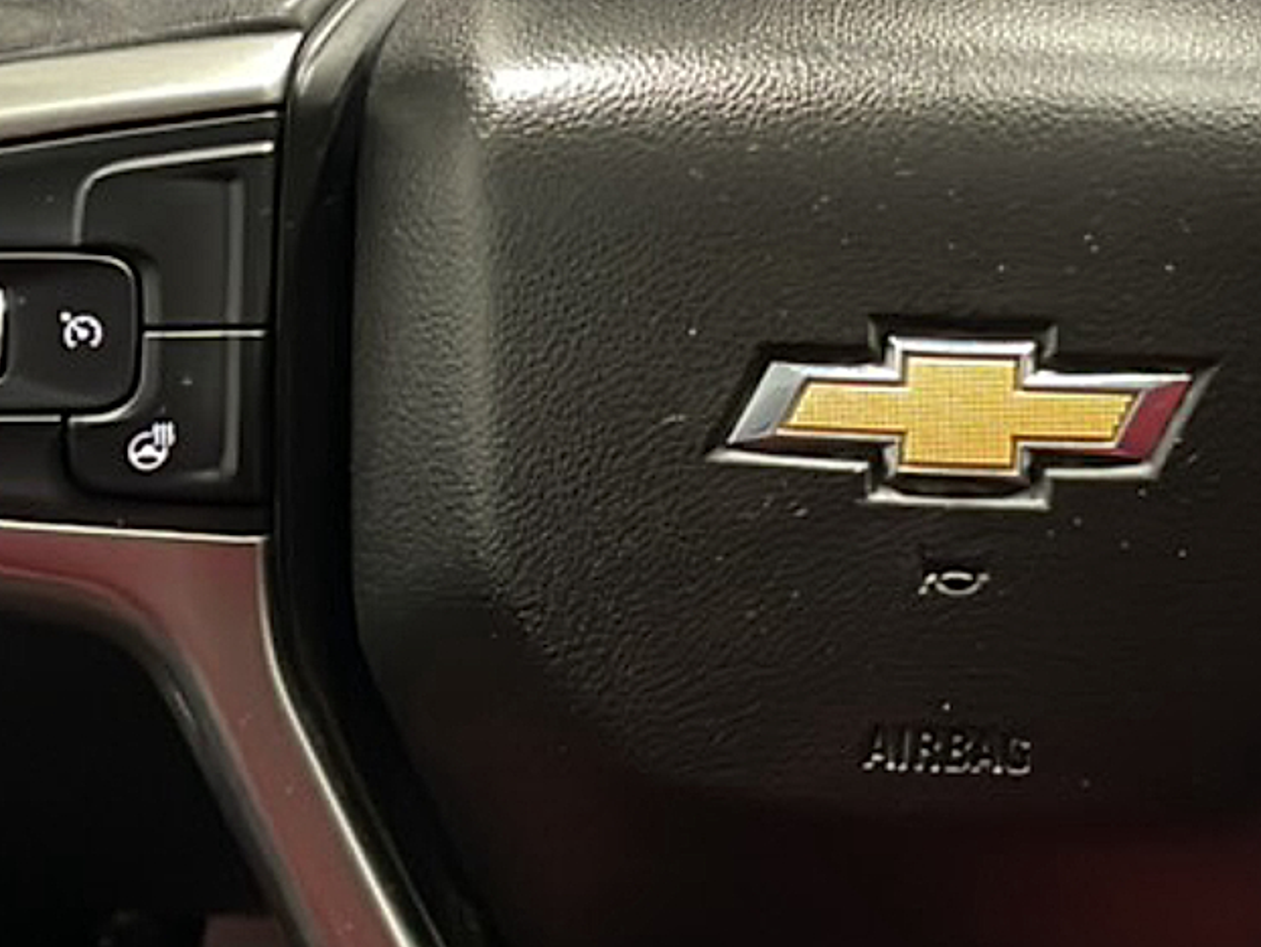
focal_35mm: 72
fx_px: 2624
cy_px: 69
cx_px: 813
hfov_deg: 26.9
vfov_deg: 20.0
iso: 800
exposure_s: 1/40
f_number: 1.6
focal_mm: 5.1
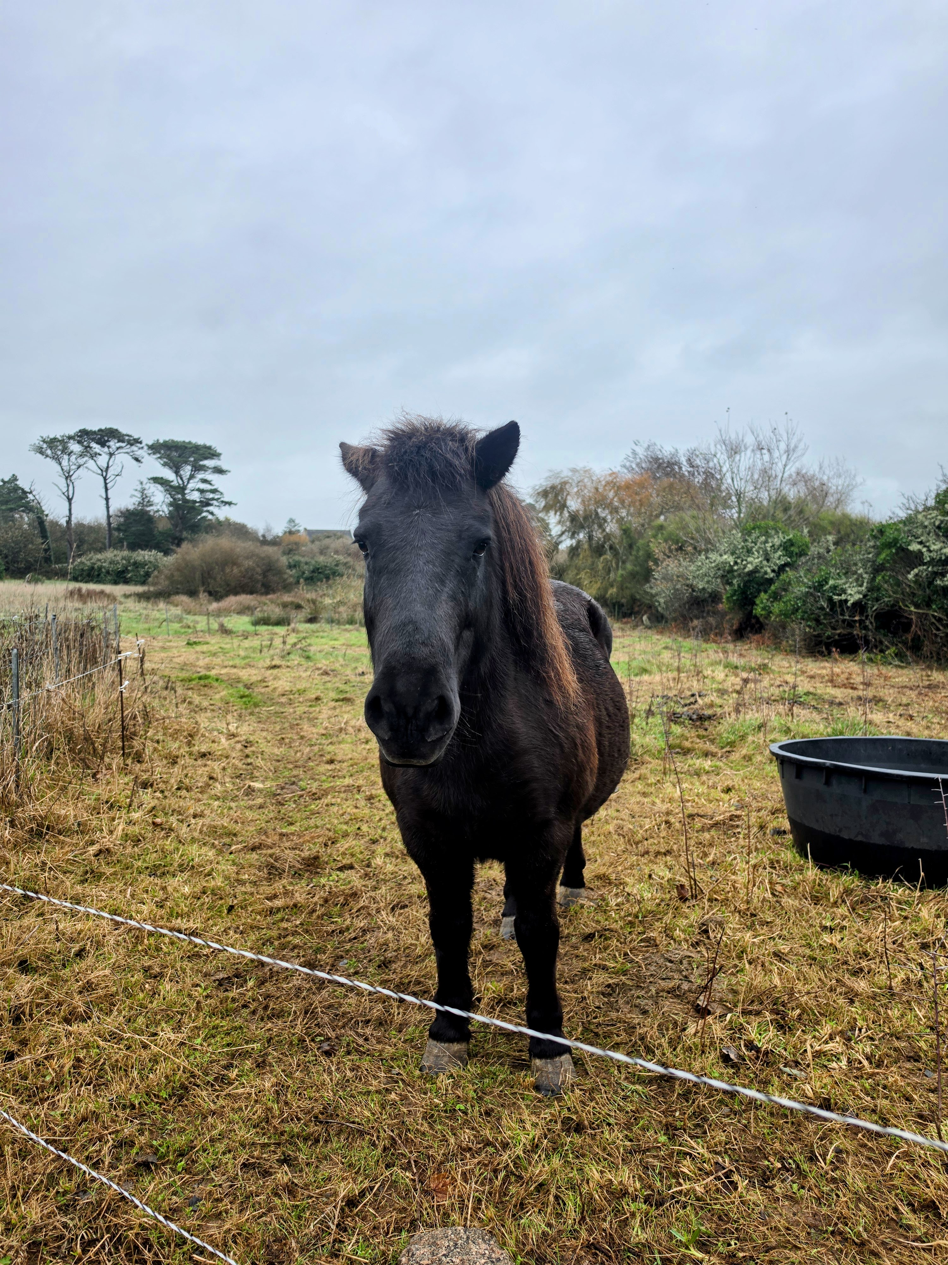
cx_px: 474
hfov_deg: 58.9
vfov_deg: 73.9
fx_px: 840
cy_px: 632
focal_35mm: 23
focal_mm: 6.5
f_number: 1.4
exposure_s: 1/224
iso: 10
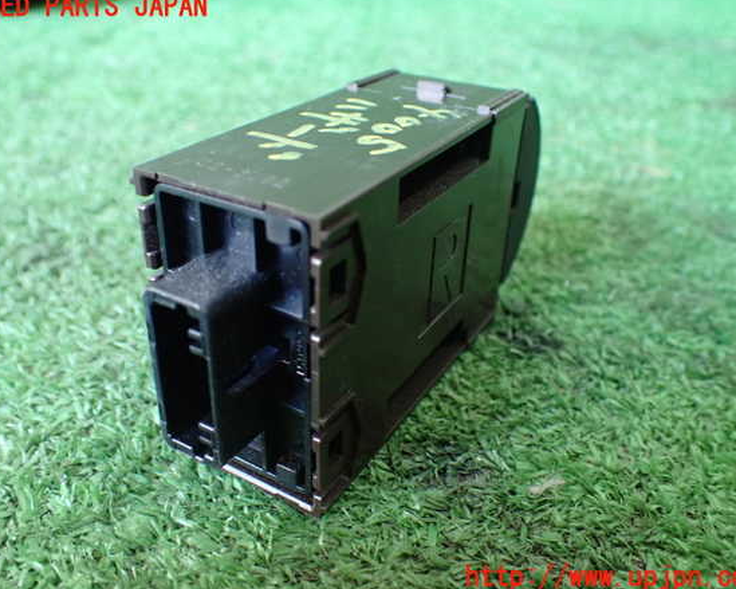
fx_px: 697
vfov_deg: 45.8
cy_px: 292
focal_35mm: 32
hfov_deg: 55.7
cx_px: 366
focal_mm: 5.4
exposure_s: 1/60
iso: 800
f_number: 2.3
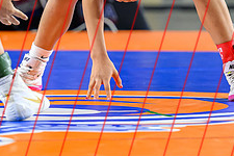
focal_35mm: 439
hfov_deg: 4.7
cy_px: -29
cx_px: 91
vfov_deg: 3.1
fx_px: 2853
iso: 3200
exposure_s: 1/800
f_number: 2.8
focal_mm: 135
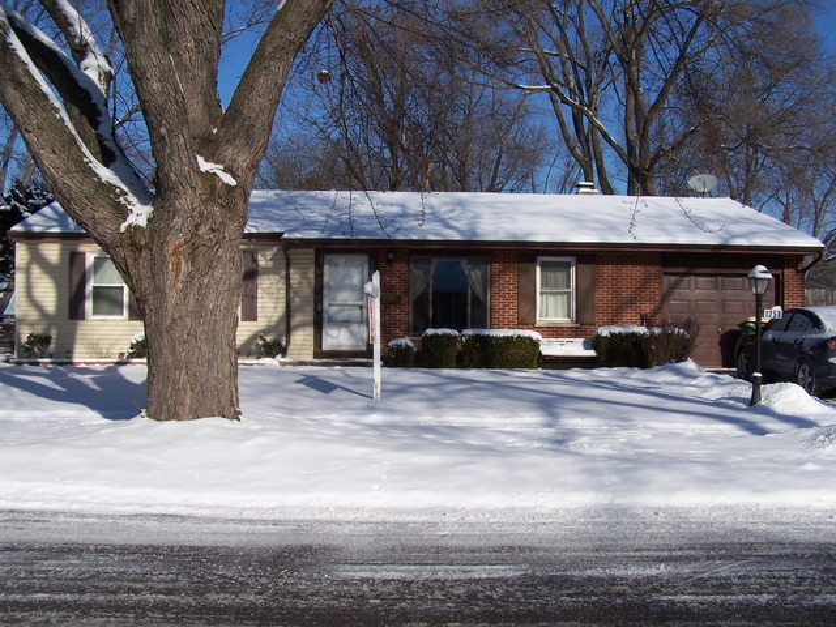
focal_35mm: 38
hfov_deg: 49.0
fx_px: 918
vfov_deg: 37.7
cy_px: 314
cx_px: 418
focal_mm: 6.3
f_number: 5.6
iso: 80
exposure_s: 1/640
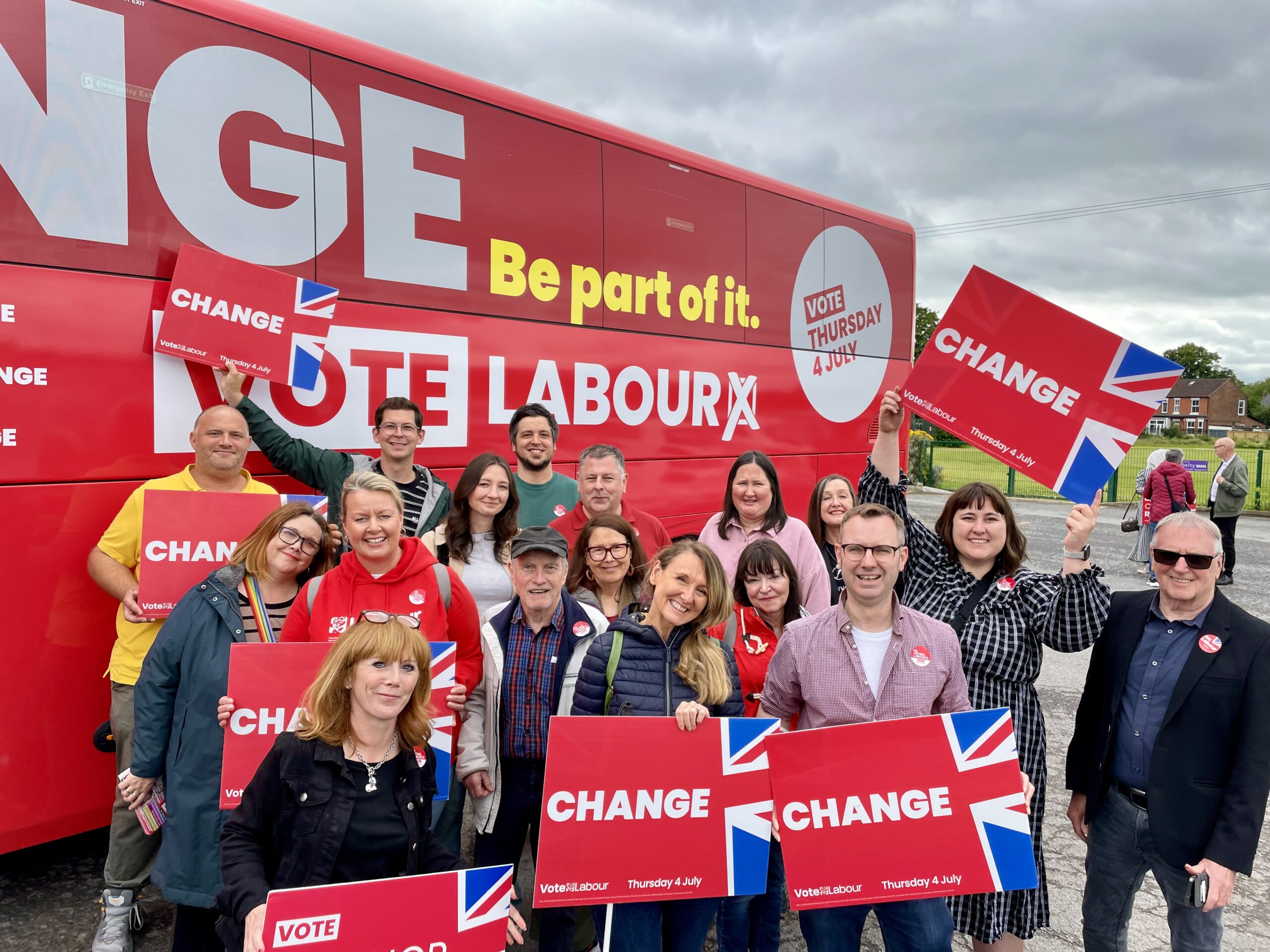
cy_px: 476
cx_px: 635
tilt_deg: -2.4
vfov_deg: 53.1
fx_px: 954
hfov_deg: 67.3
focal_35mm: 26
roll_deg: -1.1
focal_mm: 4.2
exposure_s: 1/997
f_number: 1.6
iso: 32
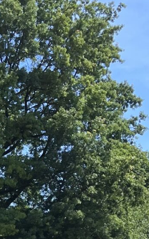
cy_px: 402
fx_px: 826
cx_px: -92
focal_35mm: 127
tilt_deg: -8.2
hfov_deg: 9.9
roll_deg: -0.4
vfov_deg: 14.8
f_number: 1.6
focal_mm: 5.1
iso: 50
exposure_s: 1/2101
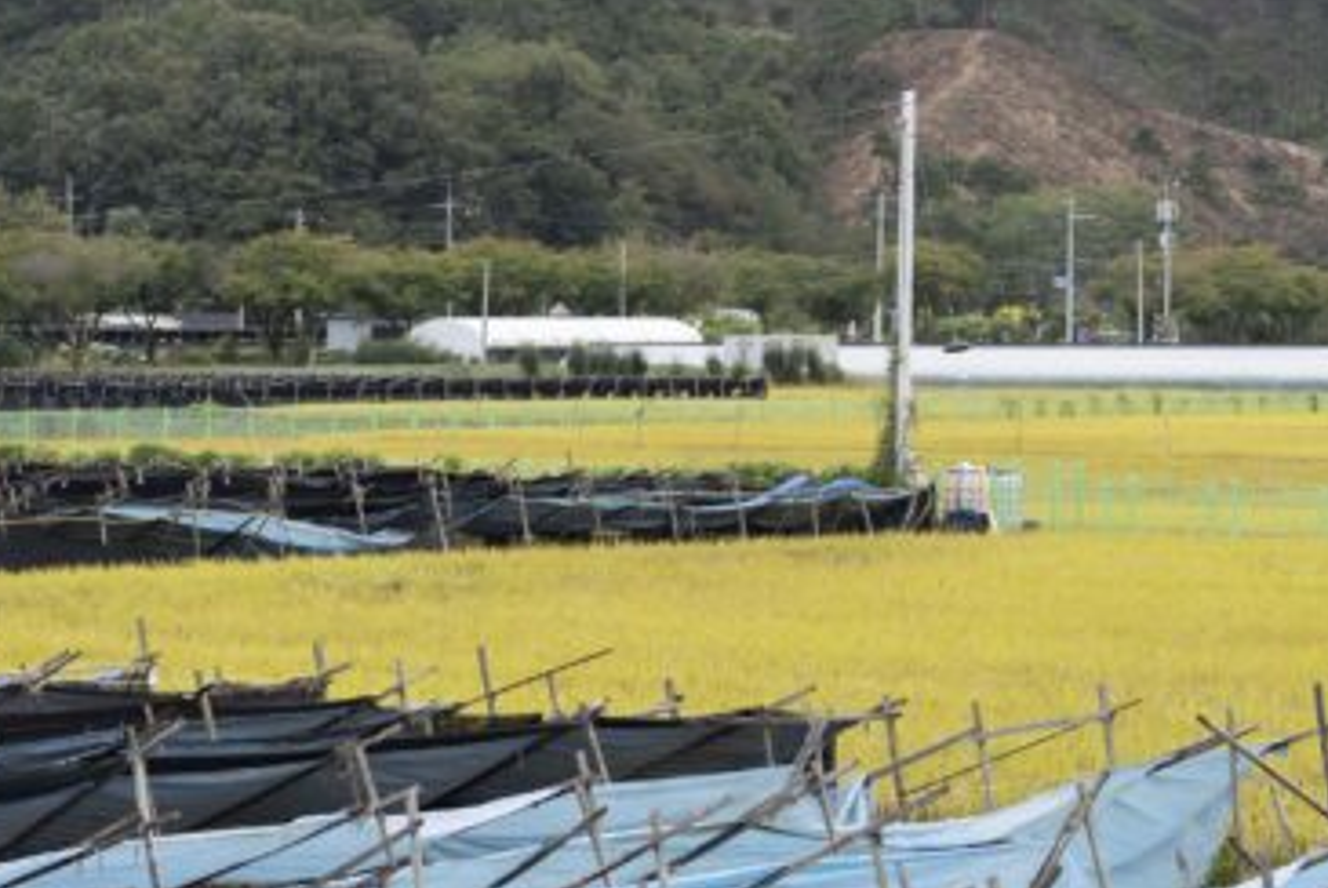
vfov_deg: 10.6
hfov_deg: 15.6
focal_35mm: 129
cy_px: 653
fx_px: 4762
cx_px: 65
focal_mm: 46
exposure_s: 1/80
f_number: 6.3
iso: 100
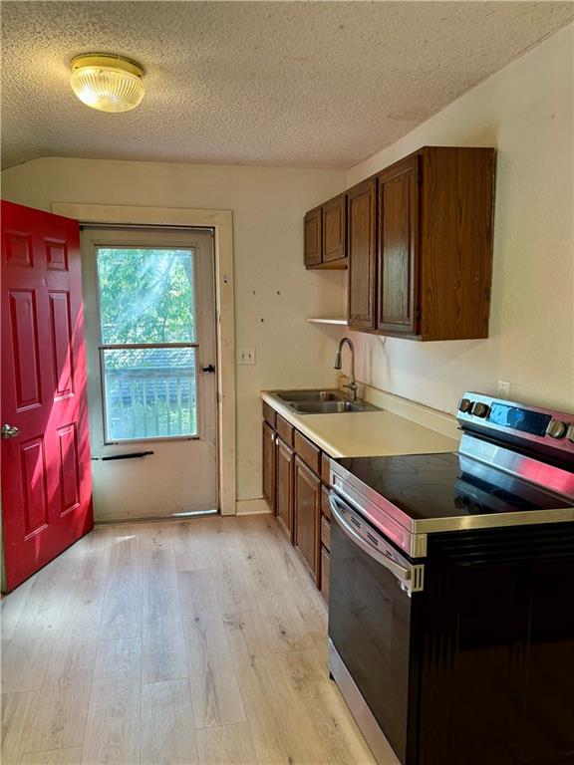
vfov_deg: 67.3
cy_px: 382
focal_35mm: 26
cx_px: 287
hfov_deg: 53.1
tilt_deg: -6.8
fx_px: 575
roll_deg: +0.0
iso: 100
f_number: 1.6
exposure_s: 1/60
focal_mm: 5.96
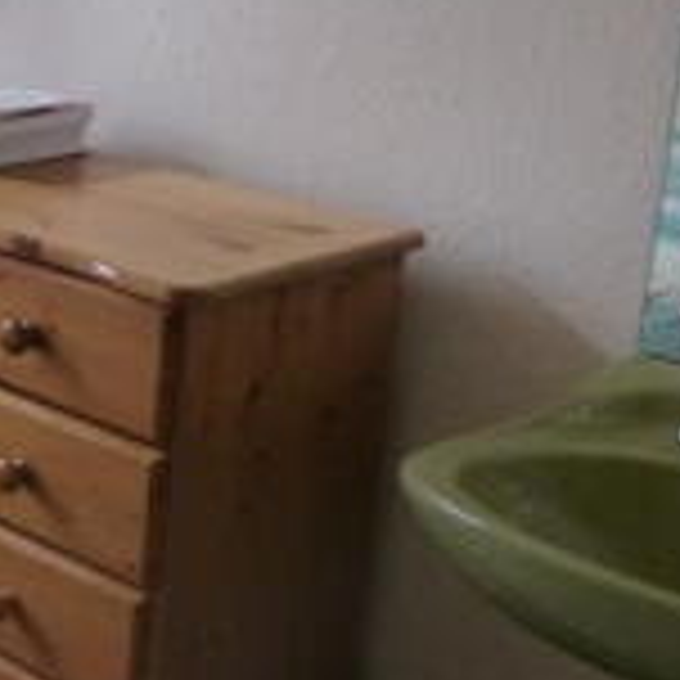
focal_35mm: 82
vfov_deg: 21.1
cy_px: 236
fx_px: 1822
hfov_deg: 17.6
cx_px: -498
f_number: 3.3
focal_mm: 4.3
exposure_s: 1/60
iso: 400
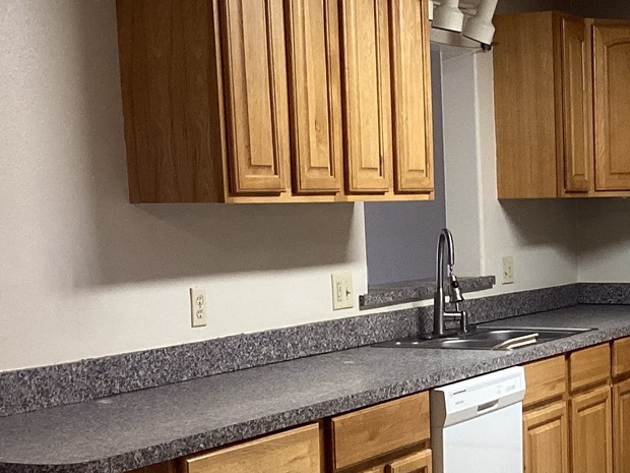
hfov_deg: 23.3
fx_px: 1456
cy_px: 382
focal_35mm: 80
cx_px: 643
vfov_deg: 18.3
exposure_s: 1/50
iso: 200
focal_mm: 3.3
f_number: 2.4
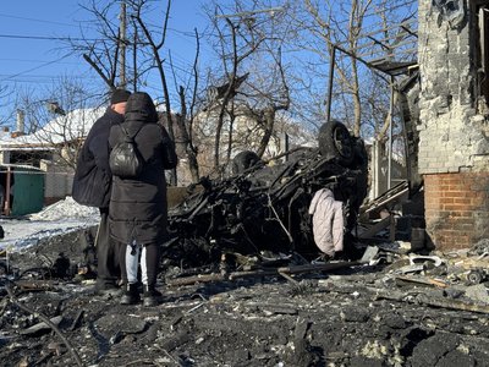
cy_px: 184
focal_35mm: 48
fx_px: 678
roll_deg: -0.6
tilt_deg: +2.4
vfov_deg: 30.3
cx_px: 244
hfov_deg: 39.7
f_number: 1.78
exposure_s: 1/3096
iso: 64
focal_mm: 6.76
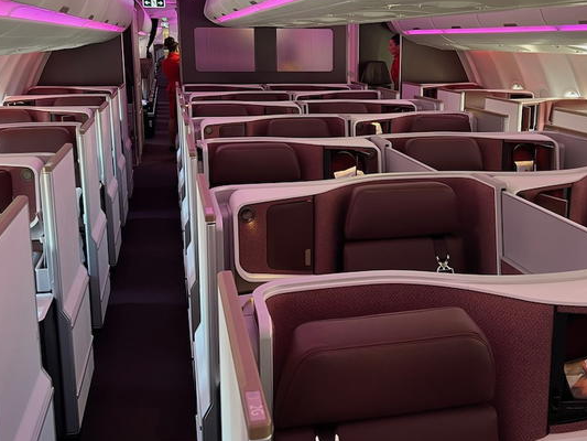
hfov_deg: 45.5
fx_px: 695
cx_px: 350
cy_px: 191
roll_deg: -0.7
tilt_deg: -12.1
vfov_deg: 35.1
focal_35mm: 41
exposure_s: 1/52
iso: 160
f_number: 1.5
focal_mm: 5.7
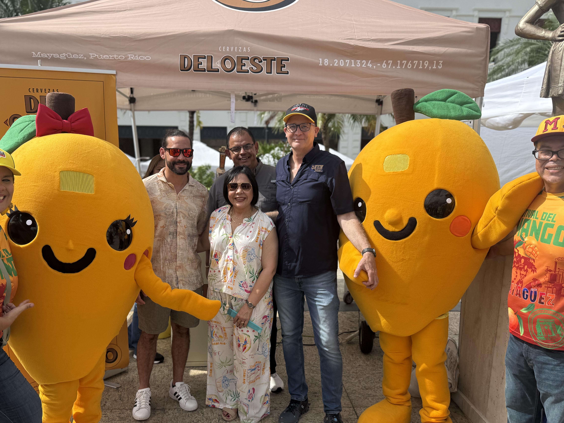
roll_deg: +1.3
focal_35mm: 30
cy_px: 251
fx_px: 489
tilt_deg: -9.6
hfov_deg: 59.9
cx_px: 256
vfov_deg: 46.6
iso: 100
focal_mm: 6.76
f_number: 1.78
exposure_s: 1/4975
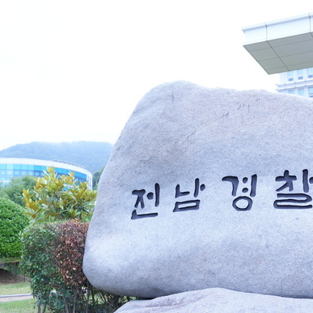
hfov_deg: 33.3
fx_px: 522
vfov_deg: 33.4
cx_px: 191
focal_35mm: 51
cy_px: 160
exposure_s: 1/160
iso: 160
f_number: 2.8
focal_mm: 37
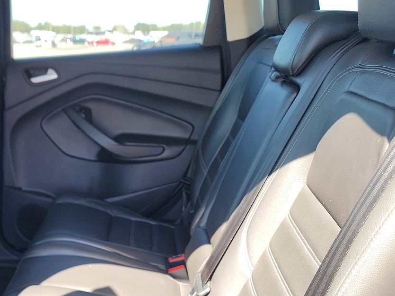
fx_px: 525
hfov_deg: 38.9
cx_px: 53
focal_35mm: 46
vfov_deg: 30.6
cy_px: 244
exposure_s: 1/59
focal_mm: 6.7
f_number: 1.8
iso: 74
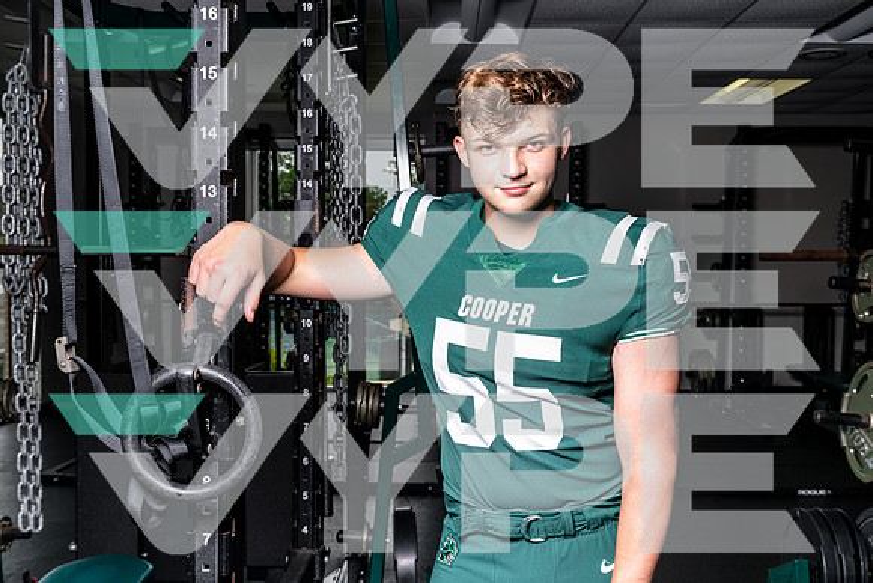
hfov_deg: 50.7
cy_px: 292
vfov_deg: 35.1
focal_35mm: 38
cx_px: 436
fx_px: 922
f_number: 8
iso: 100
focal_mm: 38
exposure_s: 1/200
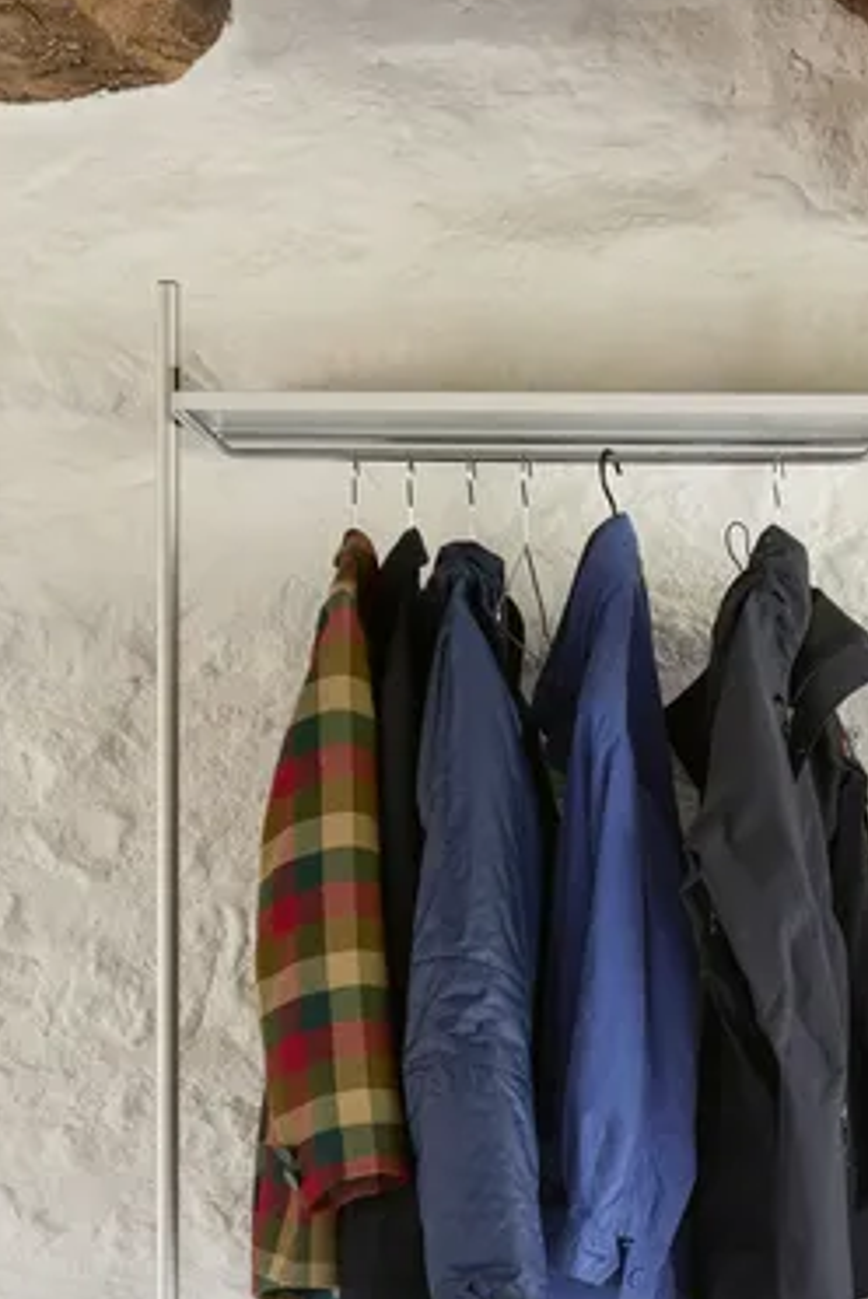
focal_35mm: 126
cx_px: 945
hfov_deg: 10.8
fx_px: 4548
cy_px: 1014
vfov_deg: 16.1
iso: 100
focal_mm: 52
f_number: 10
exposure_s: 1/2.5
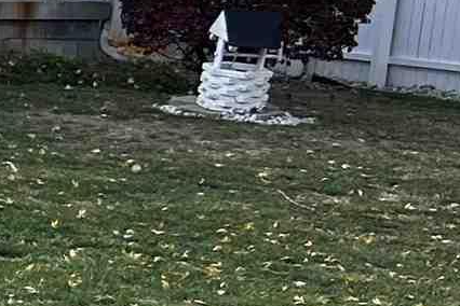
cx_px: -1162
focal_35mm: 195
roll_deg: -1.3
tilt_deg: -7.5
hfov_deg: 8.1
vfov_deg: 7.0
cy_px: 219
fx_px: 2491
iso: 50
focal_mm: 5.7
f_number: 1.5
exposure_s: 1/1575
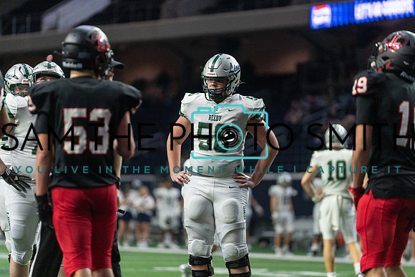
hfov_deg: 10.3
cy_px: 138
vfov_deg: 6.9
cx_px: 208
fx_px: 2306
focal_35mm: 200
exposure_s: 1/1000
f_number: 2.8
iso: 4000
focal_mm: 200
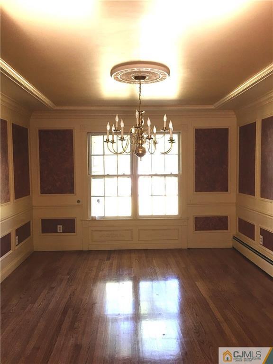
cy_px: 182
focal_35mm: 29
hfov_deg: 48.2
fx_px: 305
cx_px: 136
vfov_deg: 61.7
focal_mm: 4.15
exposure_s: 1/30
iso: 40
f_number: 2.2
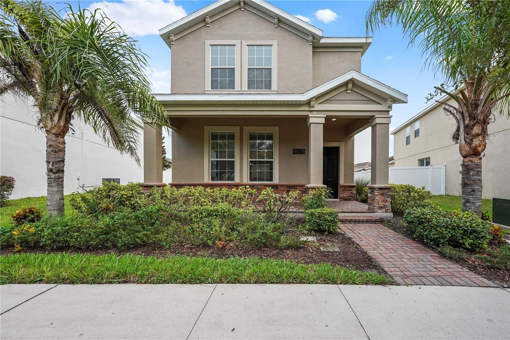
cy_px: 170
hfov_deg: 104.3
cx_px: 255
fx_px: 198
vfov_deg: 81.2
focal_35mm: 14
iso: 250
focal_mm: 14
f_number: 5.6
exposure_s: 1/100
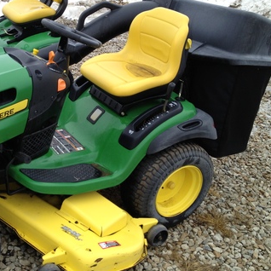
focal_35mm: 53
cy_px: 138
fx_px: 469
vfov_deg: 32.2
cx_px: 64
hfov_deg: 31.6
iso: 50
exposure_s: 1/120
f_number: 2.4
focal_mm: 4.28
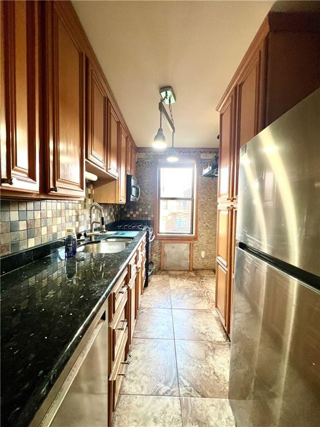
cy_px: 214
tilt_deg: -2.0
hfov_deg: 89.9
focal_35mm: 13
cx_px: 160
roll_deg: -1.2
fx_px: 160
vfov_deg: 106.2
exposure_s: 1/120
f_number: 1.8
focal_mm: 1.57
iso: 160
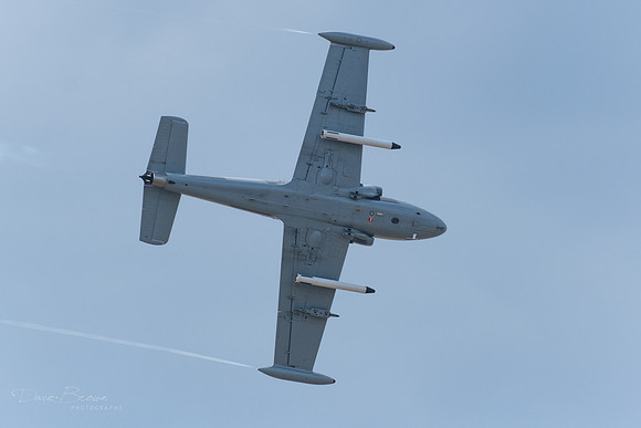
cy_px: 169
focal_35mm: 479
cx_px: 321
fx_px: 8535
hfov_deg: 4.3
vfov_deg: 2.9
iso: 200
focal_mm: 258.4
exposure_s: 1/400
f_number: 8
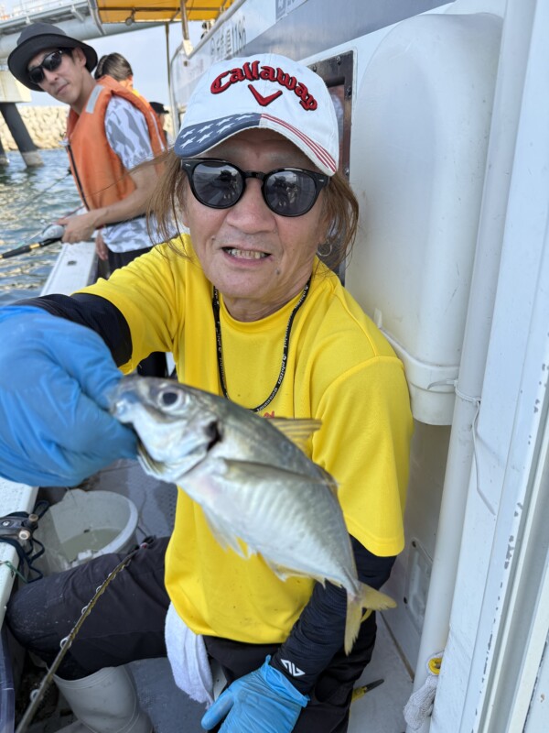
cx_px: 274
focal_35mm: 24
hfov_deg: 56.8
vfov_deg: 71.6
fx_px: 508
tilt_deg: -24.3
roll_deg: +3.4
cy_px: 366
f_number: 1.78
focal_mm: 6.76
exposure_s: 1/1271
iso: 100
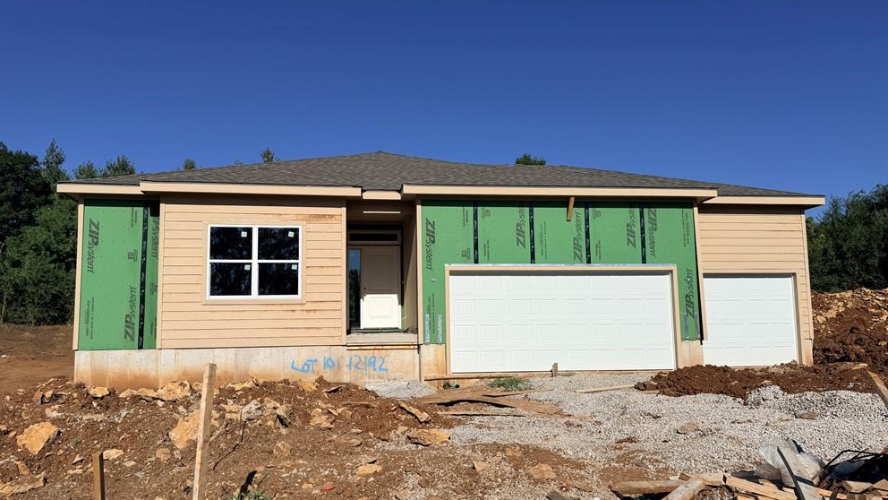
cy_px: 263
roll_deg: +0.2
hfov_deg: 69.8
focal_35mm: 27
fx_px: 636
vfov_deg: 42.9
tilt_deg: +6.2
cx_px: 433
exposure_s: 1/11905
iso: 80
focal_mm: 6.76
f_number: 1.78
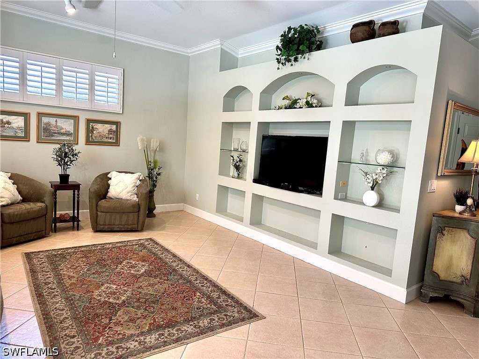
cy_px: 180
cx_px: 240
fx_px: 332
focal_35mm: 24
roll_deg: -3.8
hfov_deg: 71.6
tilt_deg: -6.2
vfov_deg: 56.8
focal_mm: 6.86
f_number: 1.78
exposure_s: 1/120
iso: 200
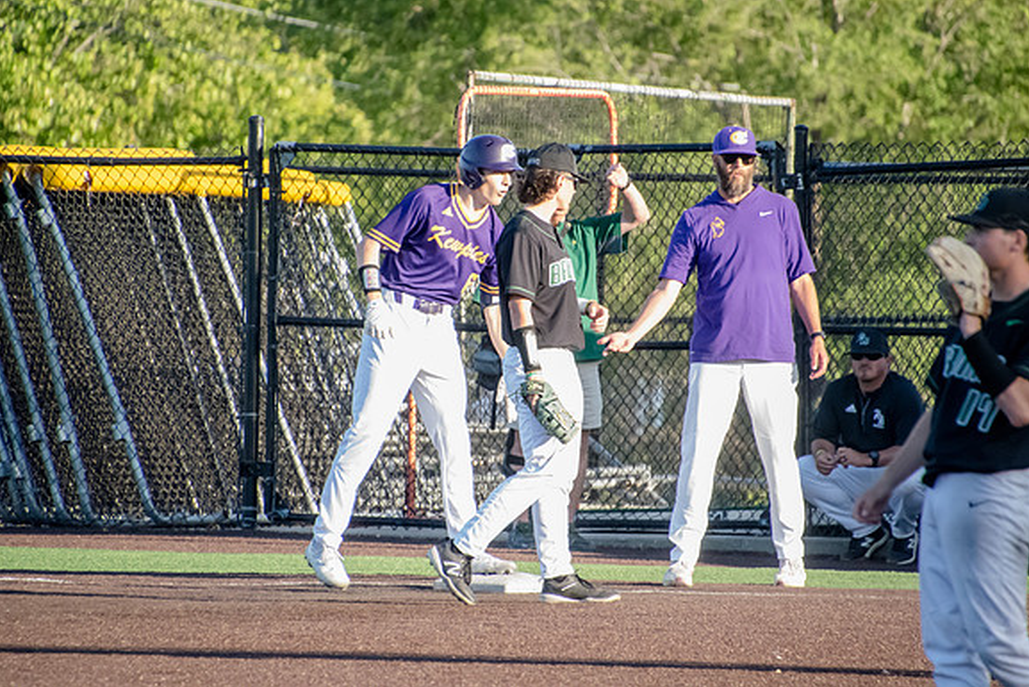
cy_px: 344
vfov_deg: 2.3
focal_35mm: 603
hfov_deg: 3.4
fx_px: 17239
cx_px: 514
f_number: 6.3
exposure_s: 1/1600
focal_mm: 400
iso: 5000
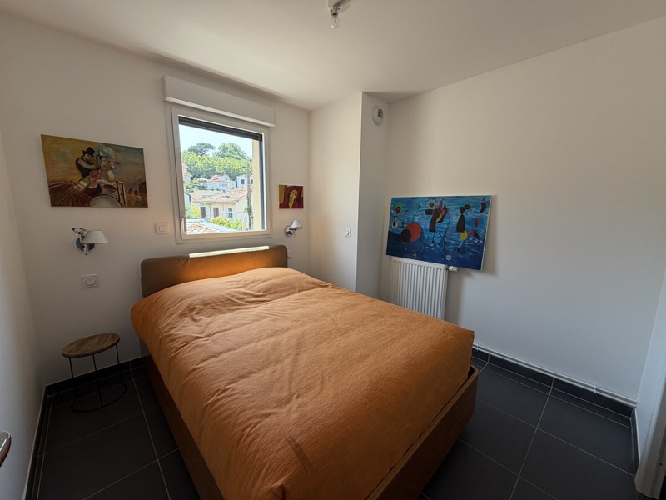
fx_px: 269
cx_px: 333
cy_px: 250
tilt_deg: -9.0
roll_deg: +0.1
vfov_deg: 85.7
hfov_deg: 102.1
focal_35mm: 14
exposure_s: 1/121
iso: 50
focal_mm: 2.22
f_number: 2.2
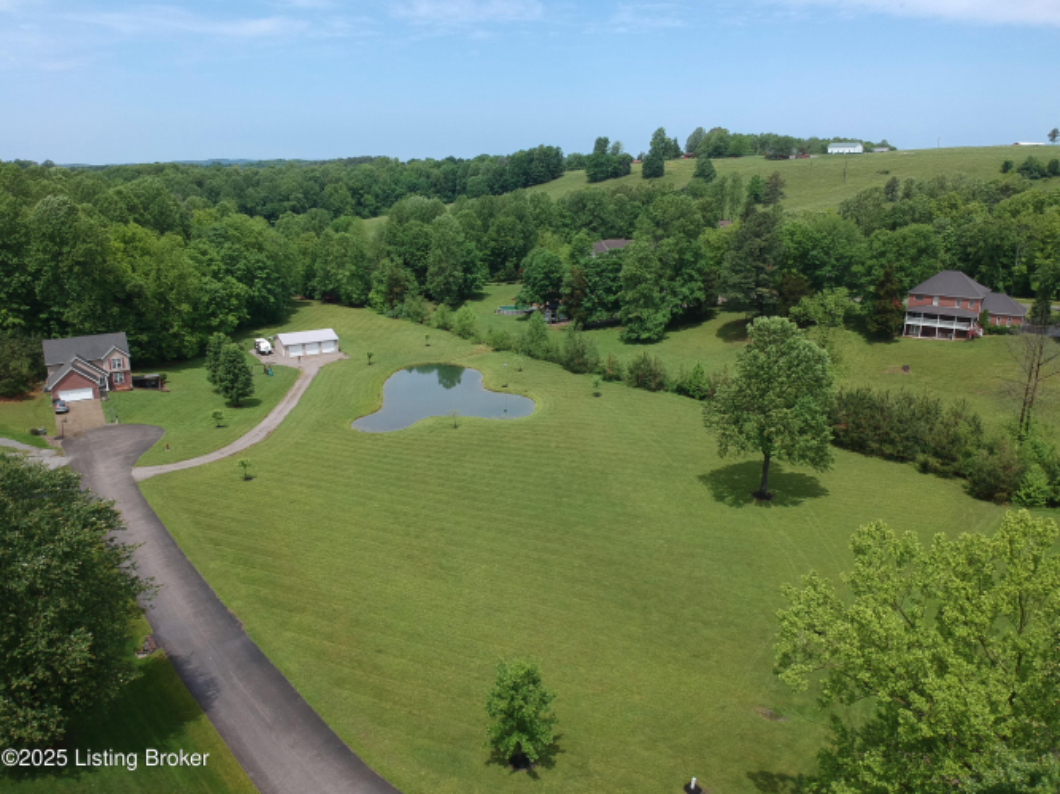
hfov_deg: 69.4
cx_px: 530
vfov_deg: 54.9
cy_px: 397
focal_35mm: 25
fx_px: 765
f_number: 2.6
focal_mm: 4.49
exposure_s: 1/1000
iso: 100
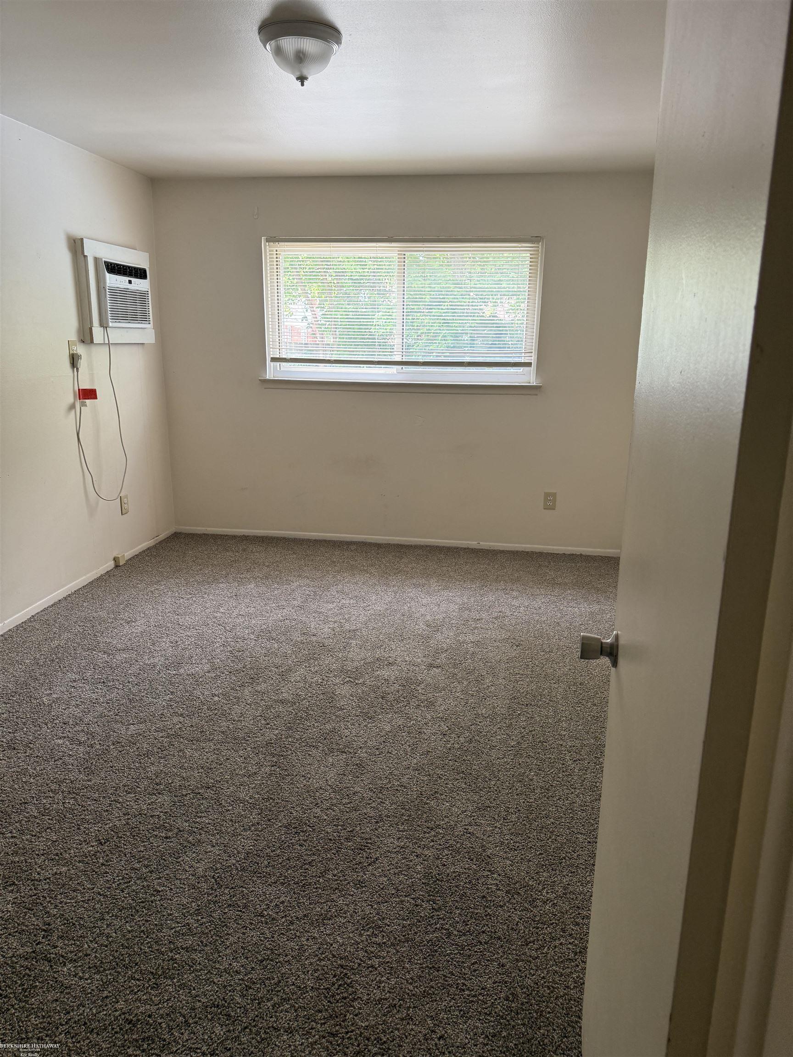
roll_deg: -1.0
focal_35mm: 24
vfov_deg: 71.6
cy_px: 528
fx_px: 733
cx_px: 396
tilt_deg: -14.7
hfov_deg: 56.8
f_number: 1.78
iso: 160
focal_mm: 6.76
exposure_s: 1/121
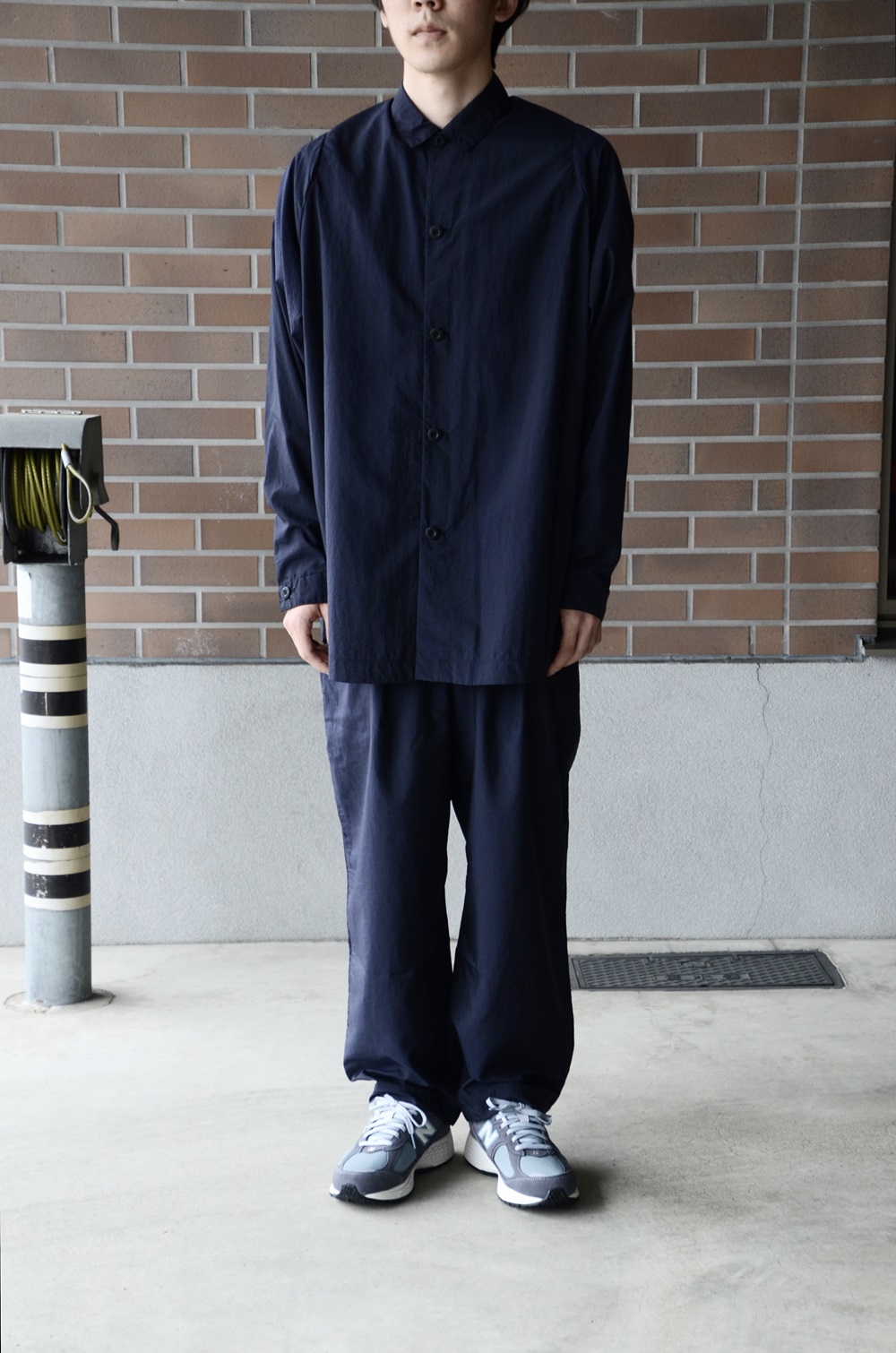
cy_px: 676
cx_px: 448
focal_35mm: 66
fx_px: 2475
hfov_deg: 20.5
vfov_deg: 30.6
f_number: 4.8
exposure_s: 1/100
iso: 320
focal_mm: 44
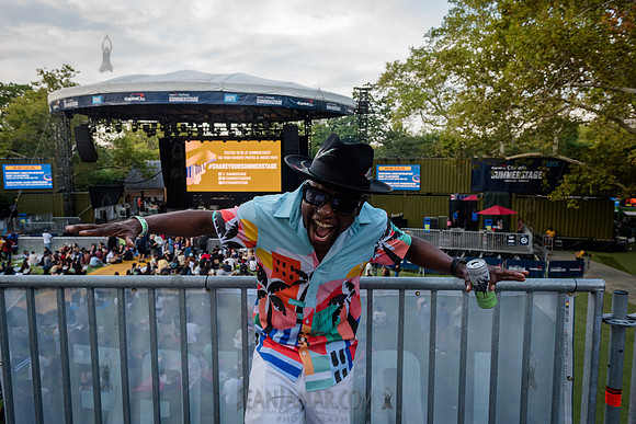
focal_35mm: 25
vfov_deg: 51.3
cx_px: 318
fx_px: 442
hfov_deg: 71.5
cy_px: 212
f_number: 5.6
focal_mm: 24
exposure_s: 1/320
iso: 1000
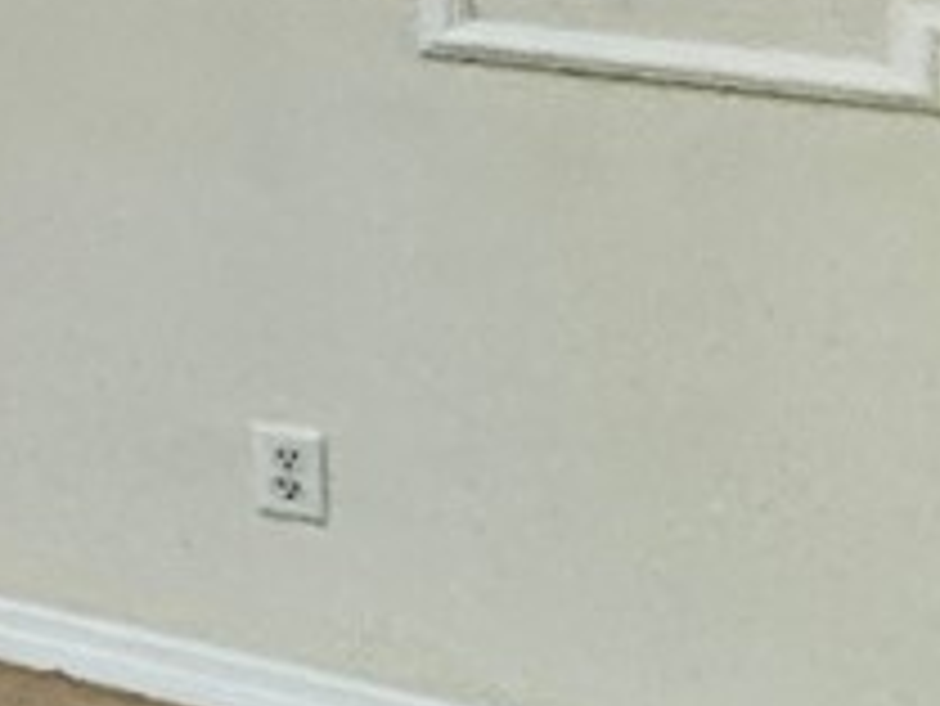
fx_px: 2907
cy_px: -540
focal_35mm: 107
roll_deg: -1.3
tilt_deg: +1.4
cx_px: -2141
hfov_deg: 10.3
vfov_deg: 12.7
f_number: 2.2
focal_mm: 2.22
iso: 250
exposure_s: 1/120
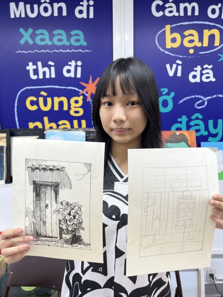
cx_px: 112
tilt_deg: -8.5
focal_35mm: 26
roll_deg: +1.0
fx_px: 223
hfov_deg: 53.1
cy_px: 148
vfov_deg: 67.3
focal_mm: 5.7
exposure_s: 1/100
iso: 40
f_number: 1.5
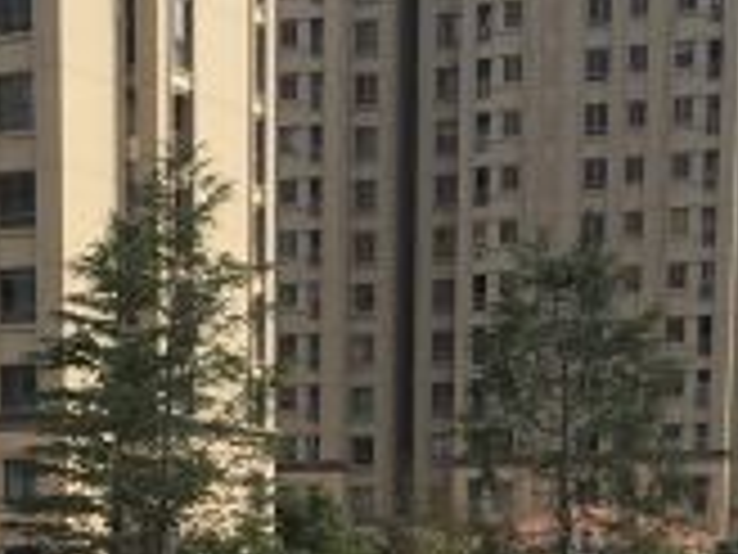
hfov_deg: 15.8
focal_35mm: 124
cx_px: 171
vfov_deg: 10.9
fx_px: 2644
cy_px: 1101
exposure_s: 1/1479
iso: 25
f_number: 2.2
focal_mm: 4.15
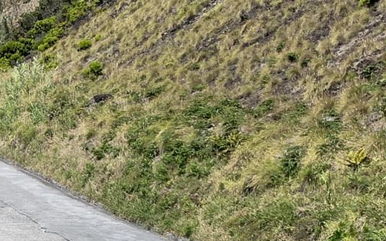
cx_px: -240
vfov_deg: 12.3
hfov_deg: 17.2
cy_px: 129
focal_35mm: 106
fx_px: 1115
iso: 25
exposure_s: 1/2421
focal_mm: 4.25
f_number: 1.8
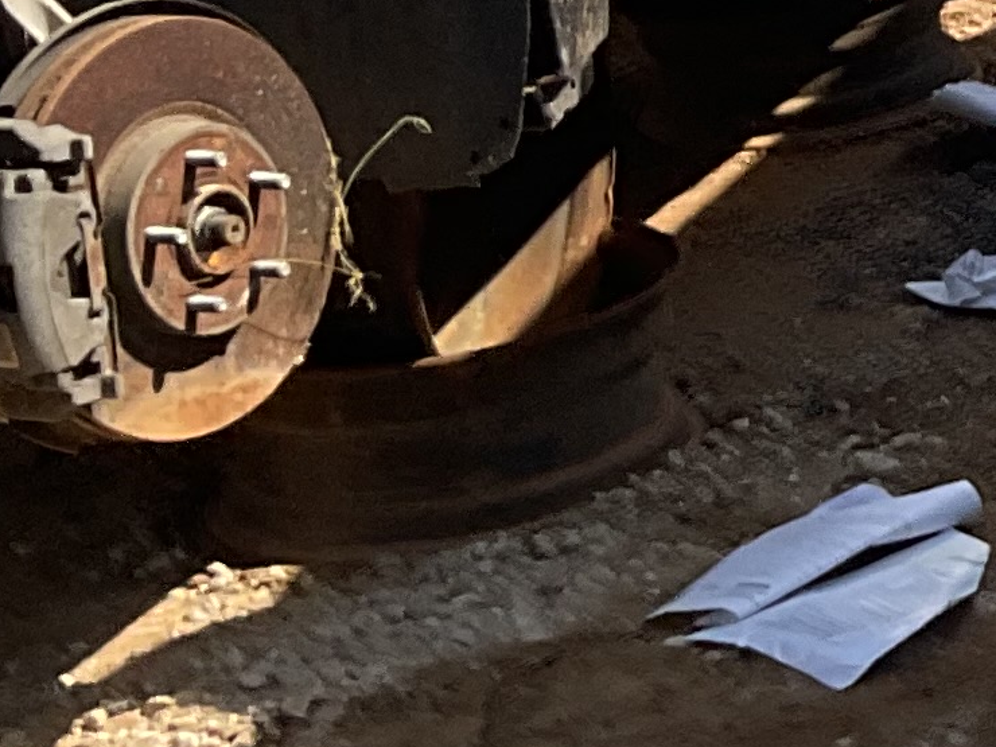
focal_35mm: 158
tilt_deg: -12.1
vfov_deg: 9.3
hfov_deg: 10.6
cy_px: 23
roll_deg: +5.1
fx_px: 4546
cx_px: 2462
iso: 16
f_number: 1.8
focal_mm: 3
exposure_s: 1/1342
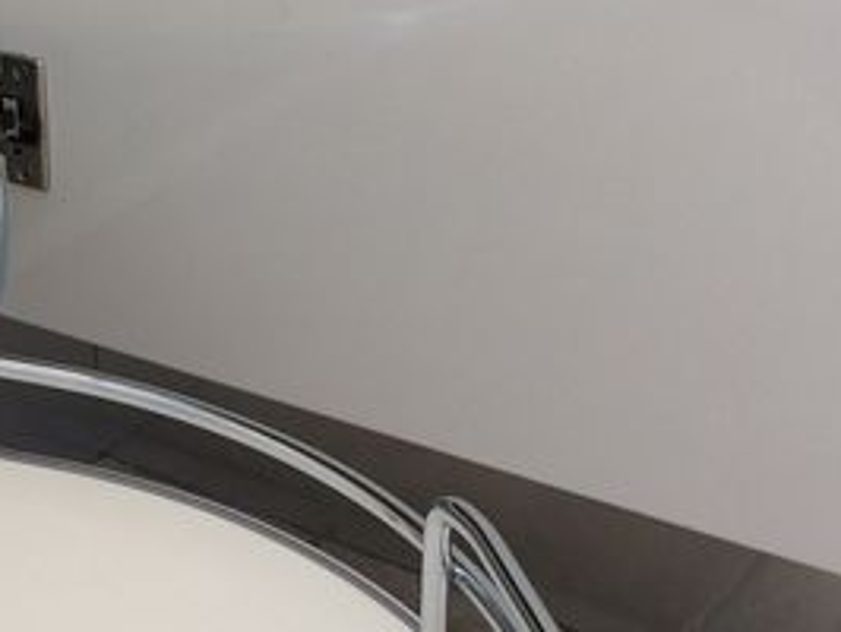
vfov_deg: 13.6
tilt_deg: -28.2
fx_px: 2651
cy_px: 401
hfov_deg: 17.8
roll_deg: +2.2
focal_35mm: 109
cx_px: 111
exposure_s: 1/50
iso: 40
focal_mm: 4.15
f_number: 2.2
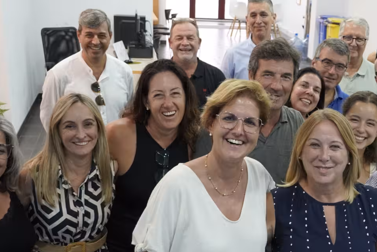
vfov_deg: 21.9
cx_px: 268
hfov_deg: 32.2
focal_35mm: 62
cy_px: 187
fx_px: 644
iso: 2500
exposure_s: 1/160
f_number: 4
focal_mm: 24.2
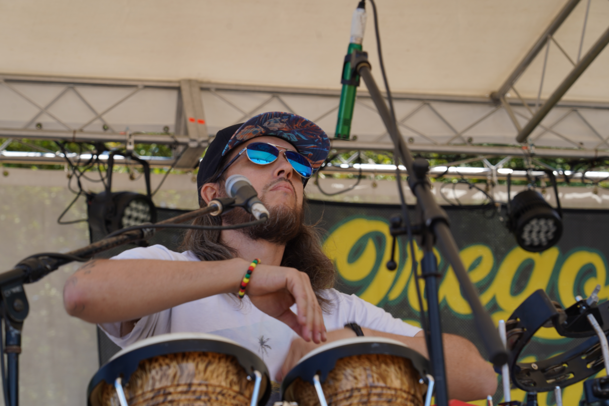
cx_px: 304
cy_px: 203
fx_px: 1776
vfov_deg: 13.0
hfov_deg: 19.5
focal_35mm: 105
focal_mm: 105
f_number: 8
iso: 125
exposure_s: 1/160
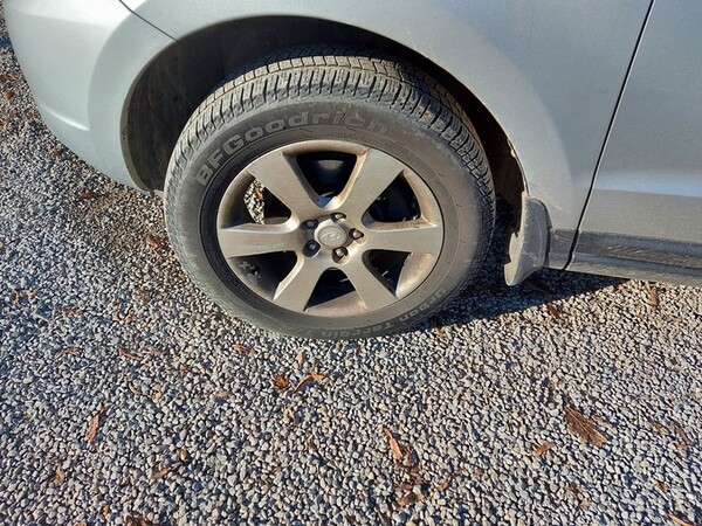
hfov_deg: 71.6
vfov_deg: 56.8
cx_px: 351
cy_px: 263
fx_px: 487
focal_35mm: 24
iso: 32
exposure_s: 1/462
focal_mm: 5.23
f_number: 1.8
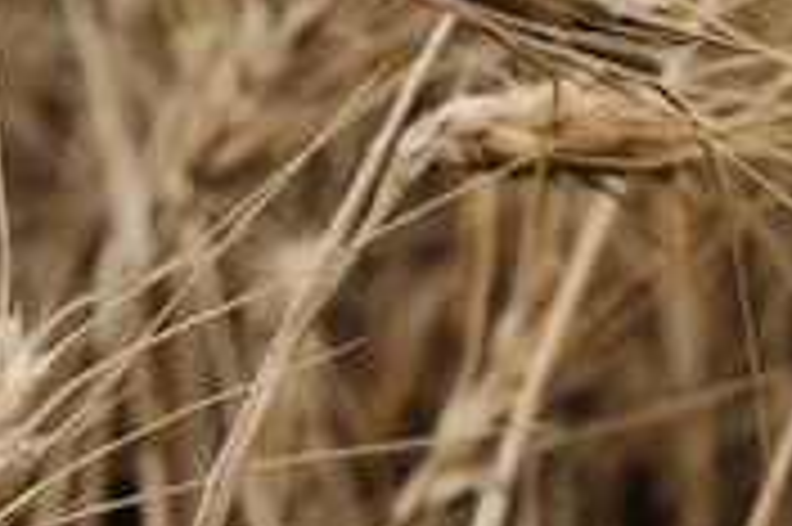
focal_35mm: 204
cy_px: -360
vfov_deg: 6.6
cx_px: 2282
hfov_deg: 8.6
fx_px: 4484
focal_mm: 35
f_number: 8
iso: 800
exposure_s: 1/640
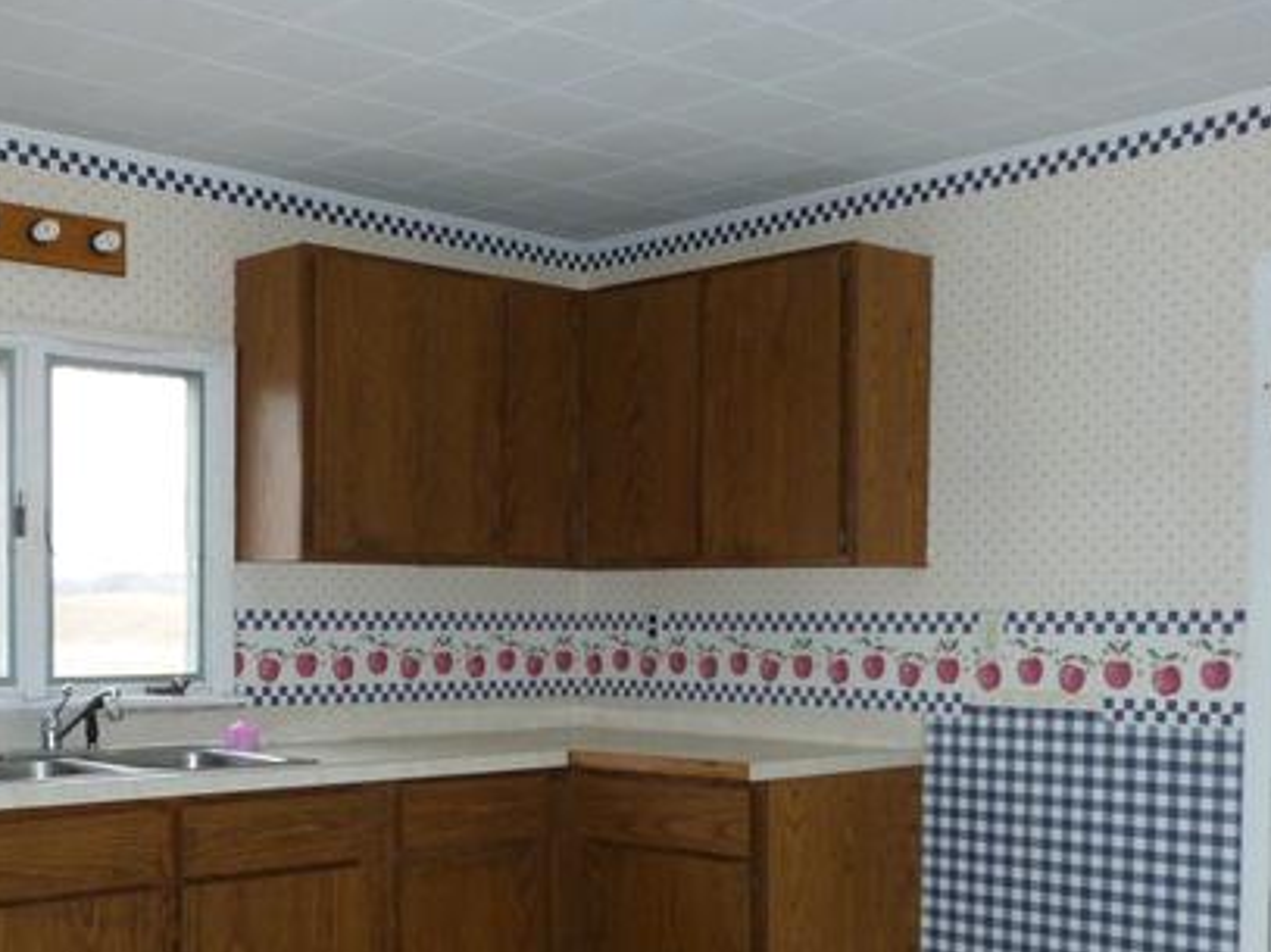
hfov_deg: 42.8
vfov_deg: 32.4
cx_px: 537
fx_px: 1615
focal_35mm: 44
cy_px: 677
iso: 400
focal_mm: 5
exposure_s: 1/60
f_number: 3.3
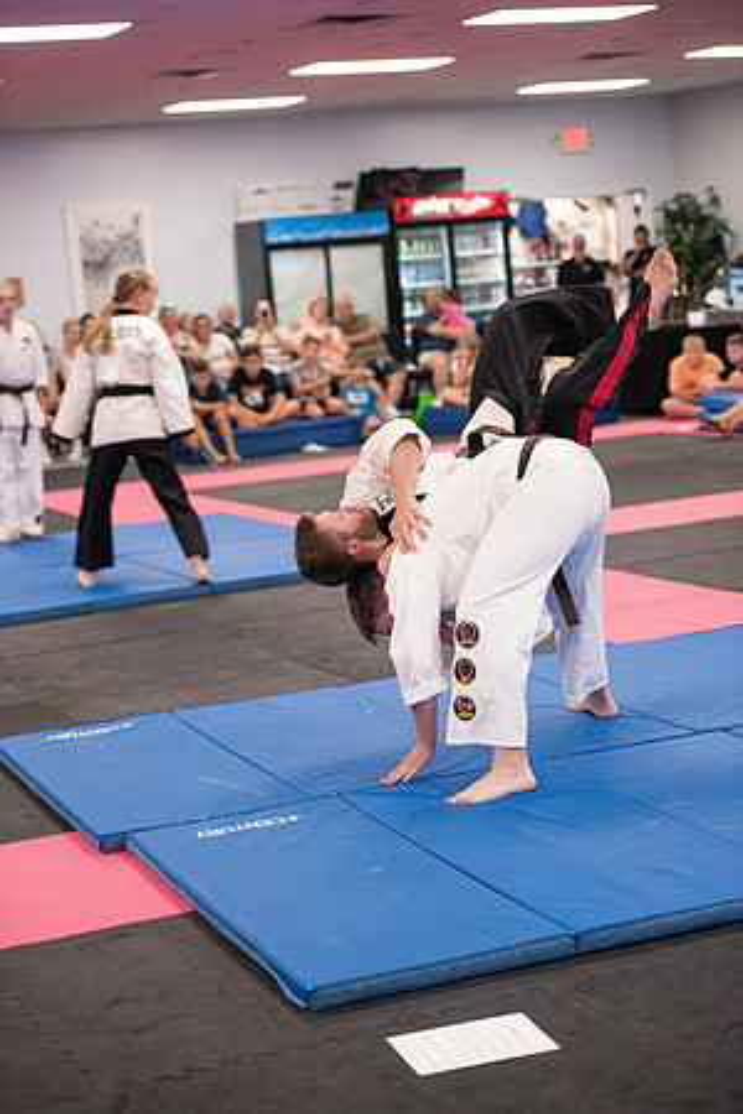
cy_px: 557
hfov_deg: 19.5
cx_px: 372
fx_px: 2167
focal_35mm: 70
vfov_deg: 28.8
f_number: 2.8
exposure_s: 1/400
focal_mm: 70
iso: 1600
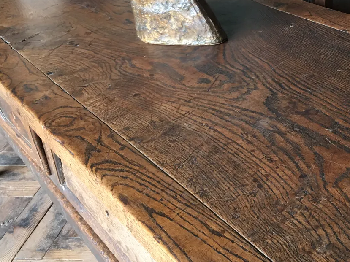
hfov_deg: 33.4
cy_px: 51
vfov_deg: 25.6
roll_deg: +5.9
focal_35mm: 56
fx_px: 566
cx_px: 279
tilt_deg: -26.5
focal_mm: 4.15
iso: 100
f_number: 2.2
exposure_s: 1/33
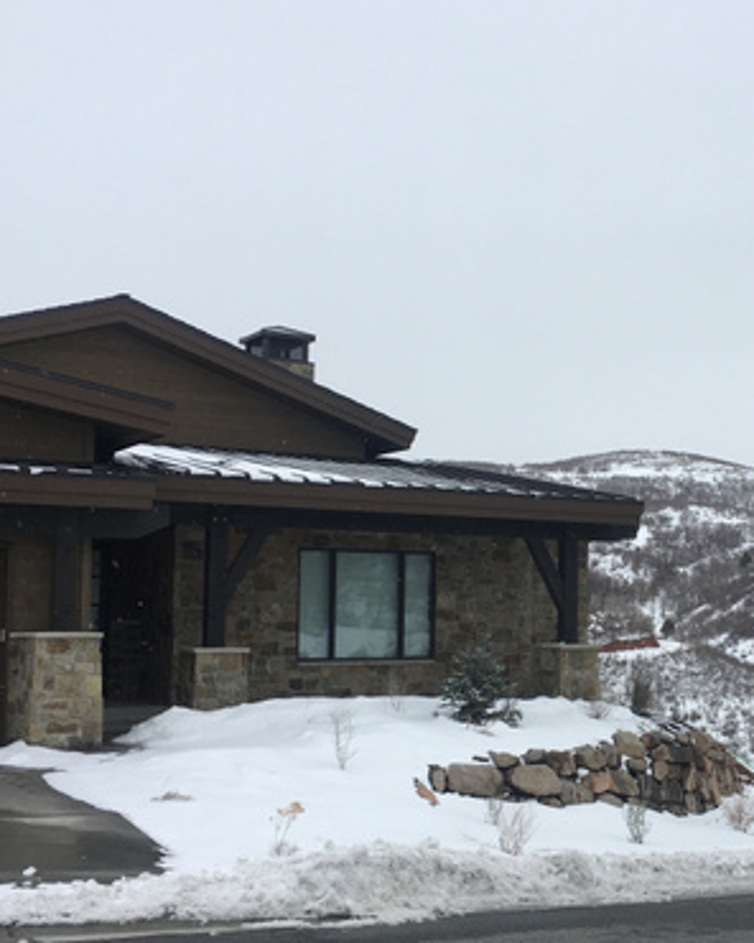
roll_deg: -0.5
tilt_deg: +1.7
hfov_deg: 30.0
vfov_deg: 38.0
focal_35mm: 49
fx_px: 1367
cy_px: 540
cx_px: 622
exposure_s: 1/663
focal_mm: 4.15
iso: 25
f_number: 2.2
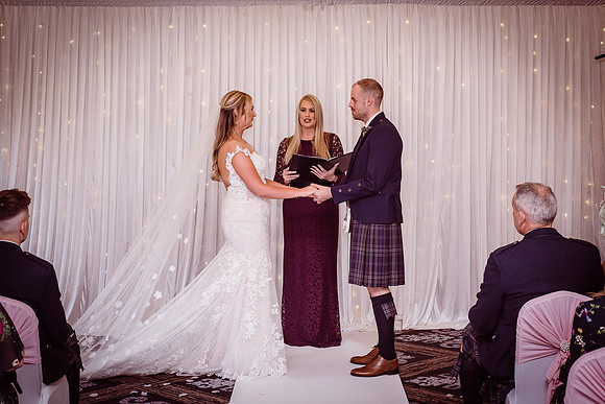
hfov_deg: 33.6
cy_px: 166
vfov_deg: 22.8
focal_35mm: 60
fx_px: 1001
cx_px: 315
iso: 400
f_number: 5.6
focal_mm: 50
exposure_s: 1/100
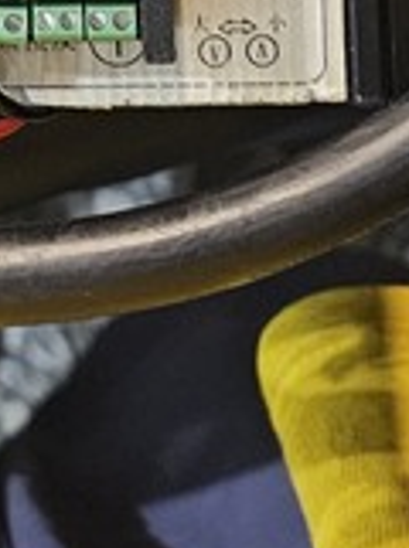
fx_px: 2357
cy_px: -412
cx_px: -106
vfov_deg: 12.3
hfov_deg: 9.8
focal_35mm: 149
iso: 500
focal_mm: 6.3
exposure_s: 1/30
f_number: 1.7
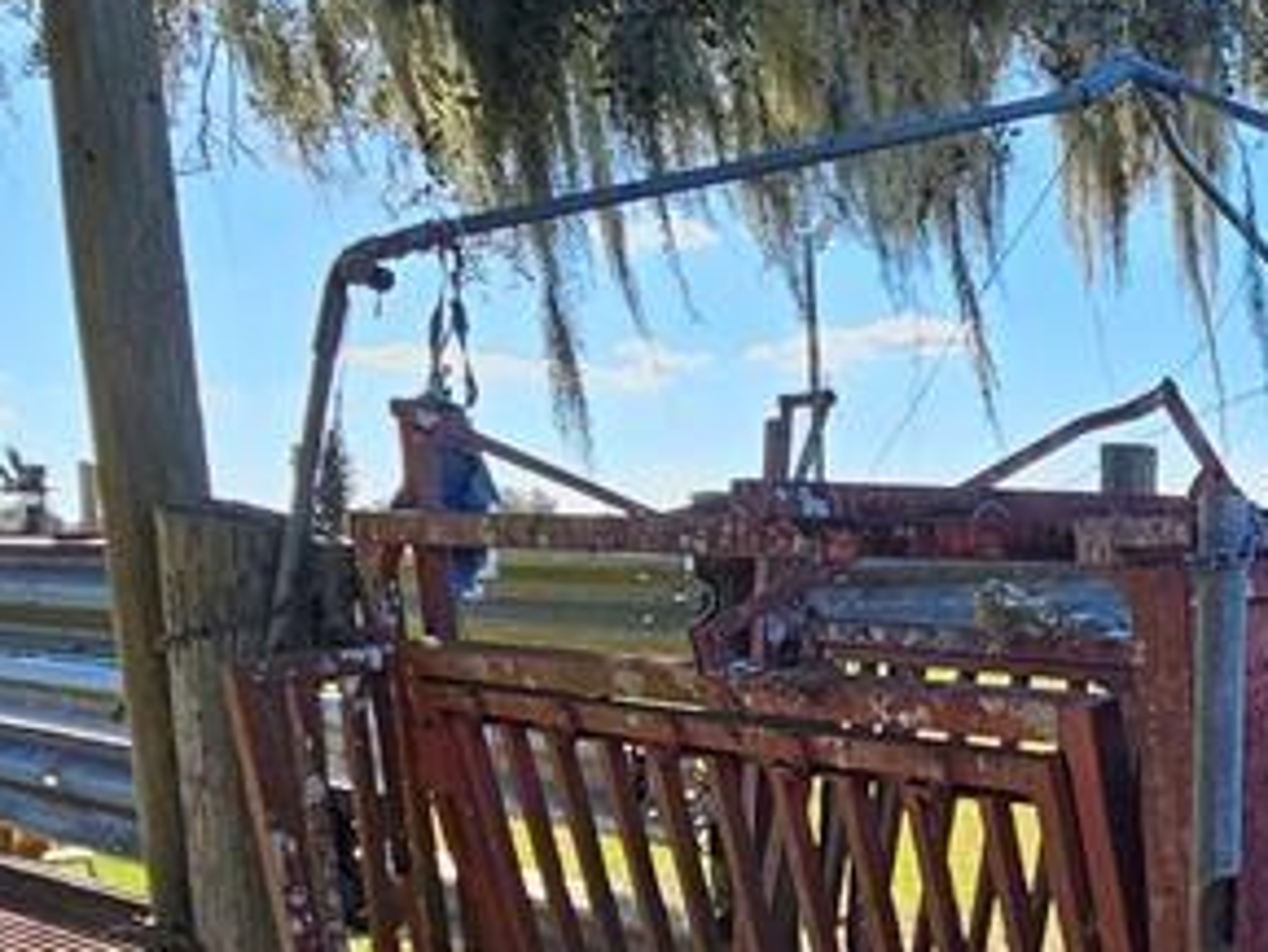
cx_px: 1325
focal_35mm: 46
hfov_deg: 36.2
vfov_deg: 30.7
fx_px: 1686
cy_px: 781
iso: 50
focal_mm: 2.2
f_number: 2.2
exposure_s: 1/748
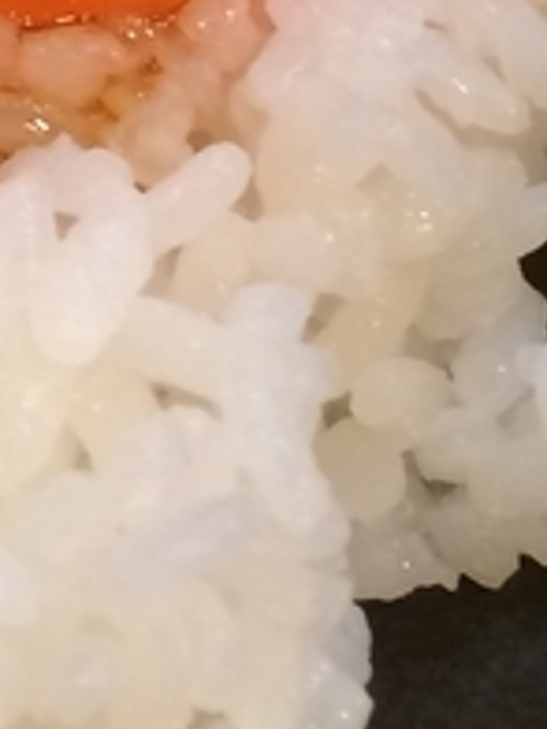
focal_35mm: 178
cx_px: -450
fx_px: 3750
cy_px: -688
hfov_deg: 8.0
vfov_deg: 10.3
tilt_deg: -63.4
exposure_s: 1/30
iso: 100
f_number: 2.2
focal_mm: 4.15
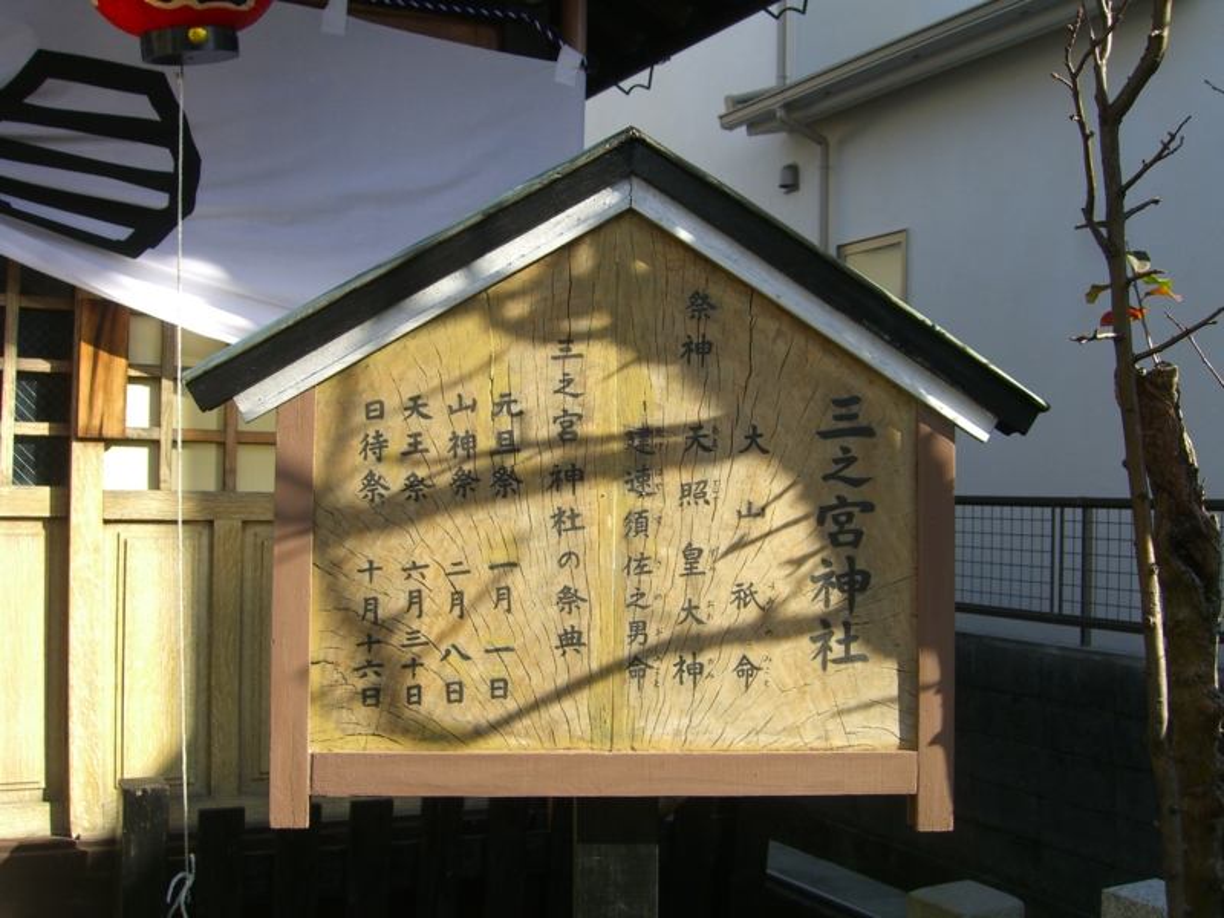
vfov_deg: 37.7
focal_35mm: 38
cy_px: 459
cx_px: 612
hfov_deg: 49.0
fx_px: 1344
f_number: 4
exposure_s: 1/320
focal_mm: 7.9
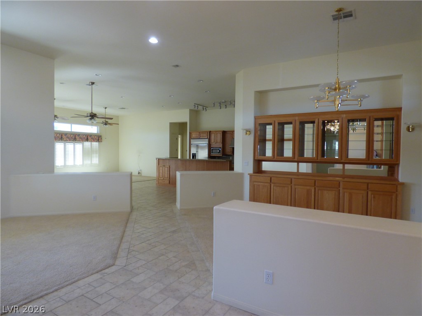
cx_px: 211
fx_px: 244
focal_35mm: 20
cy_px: 158
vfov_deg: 66.0
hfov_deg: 81.7
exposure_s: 1/60
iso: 200
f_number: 2.8
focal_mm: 3.58
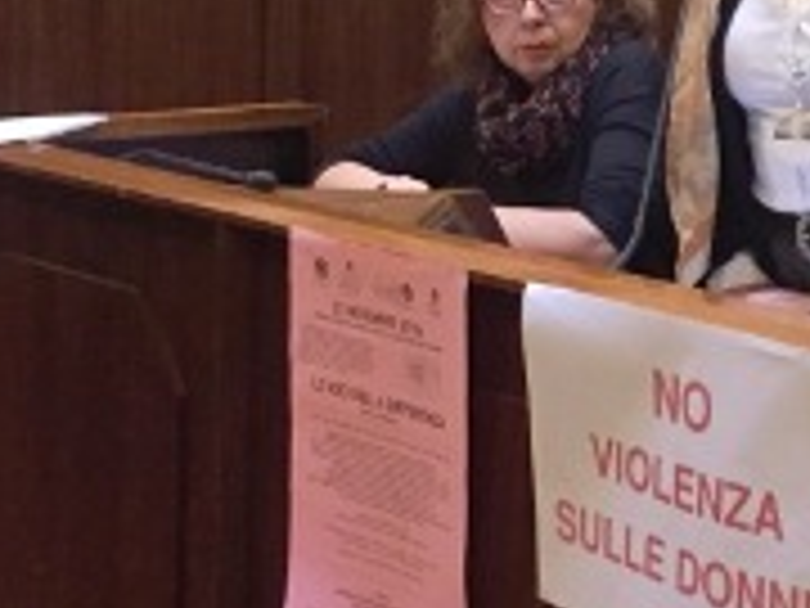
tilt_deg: -6.9
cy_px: 108
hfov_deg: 18.4
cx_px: 891
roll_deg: -2.2
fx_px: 2410
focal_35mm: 103
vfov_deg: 14.3
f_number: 2.2
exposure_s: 1/17
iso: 320
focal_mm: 4.15
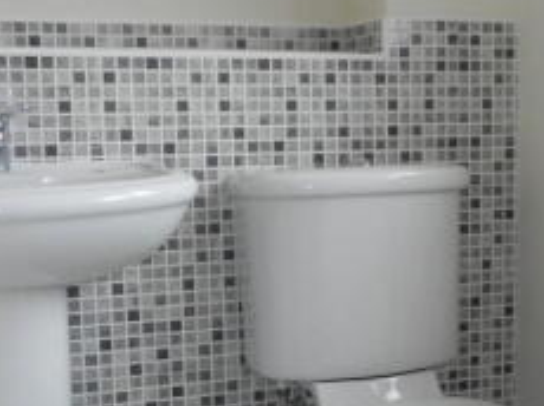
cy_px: 251
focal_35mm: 66
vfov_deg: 22.2
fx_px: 1036
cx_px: 377
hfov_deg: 29.1
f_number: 2.8
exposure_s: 1/48.8
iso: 160
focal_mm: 4.6
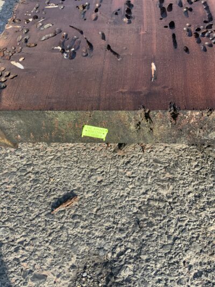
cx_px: 108
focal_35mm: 29
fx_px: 240
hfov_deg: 48.2
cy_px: 144
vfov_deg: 61.6
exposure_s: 1/415
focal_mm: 3
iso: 16
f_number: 1.8
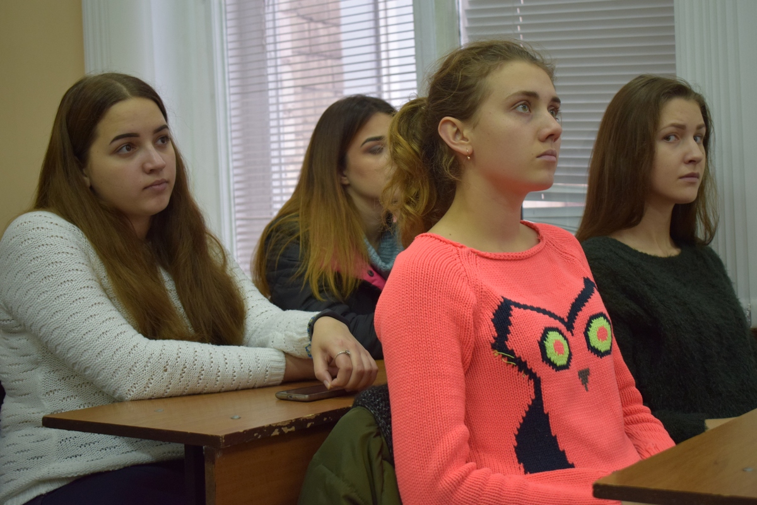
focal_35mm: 57
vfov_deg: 23.8
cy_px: 252
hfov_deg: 35.1
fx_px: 1198
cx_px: 378
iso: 1000
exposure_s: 1/60
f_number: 4.8
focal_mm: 38
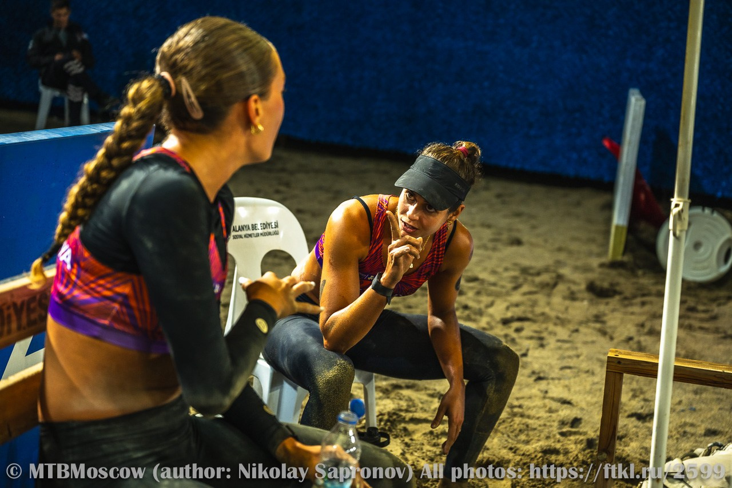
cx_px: 366
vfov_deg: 24.2
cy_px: 244
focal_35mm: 56
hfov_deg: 35.6
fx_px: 1138
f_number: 3.2
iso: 800
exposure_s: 1/640
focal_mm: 56
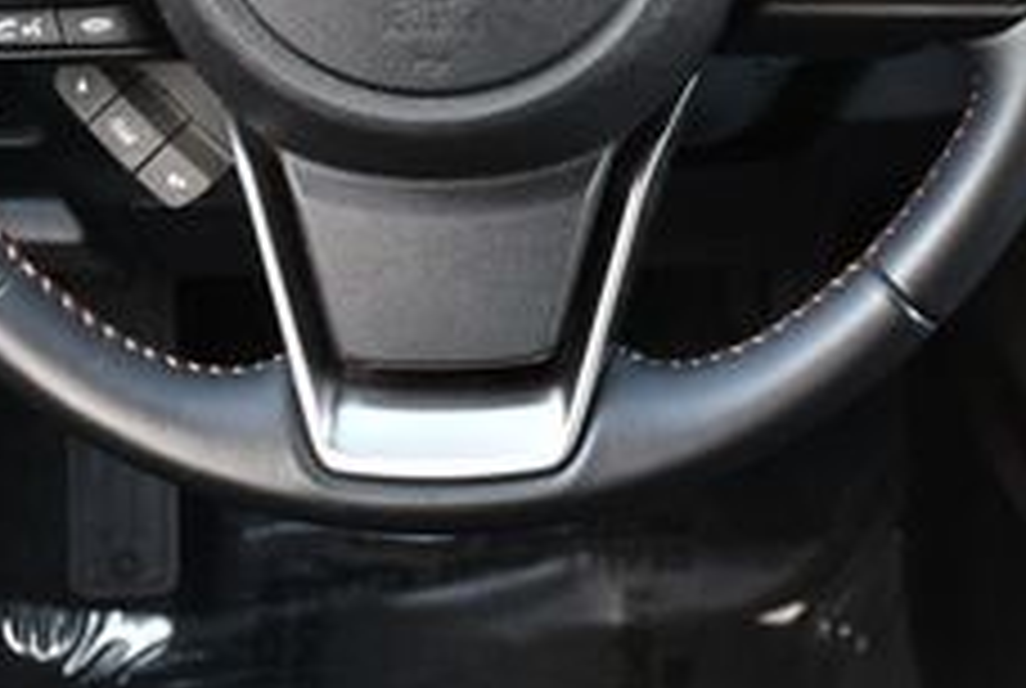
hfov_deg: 19.7
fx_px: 2884
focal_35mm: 101
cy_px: -63
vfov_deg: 13.4
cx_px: 958
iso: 800
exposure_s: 1/160
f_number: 3.5
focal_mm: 18
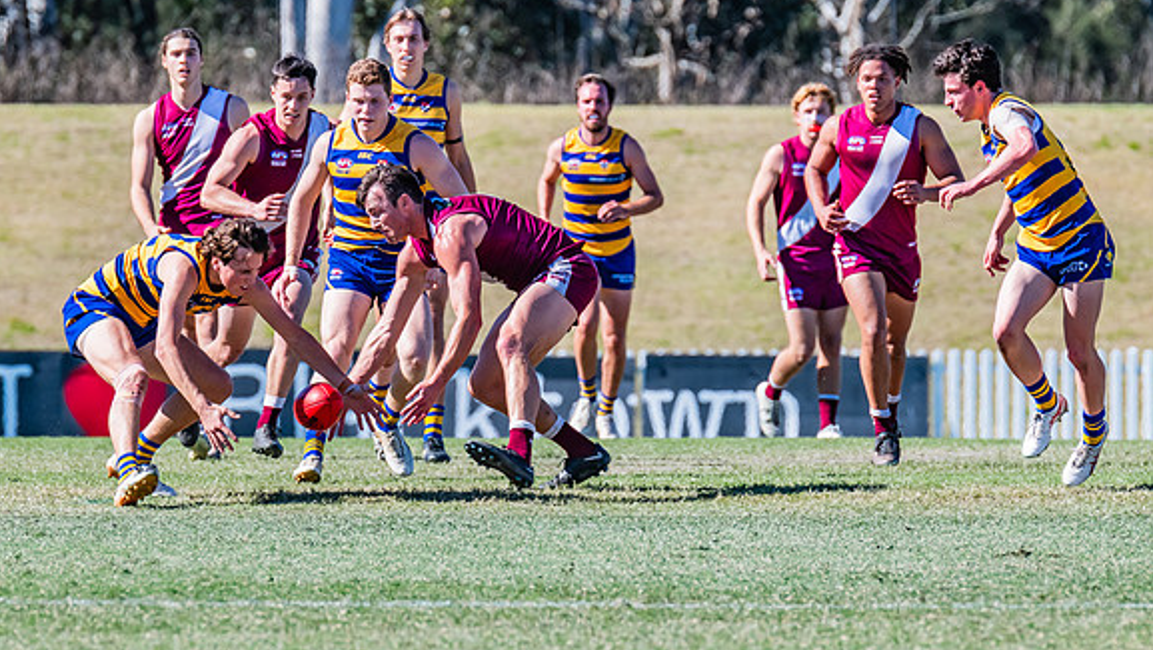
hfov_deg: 3.6
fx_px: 18166
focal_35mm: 594
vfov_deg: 2.0
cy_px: 335
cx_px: 586
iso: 800
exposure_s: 1/1600
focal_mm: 420
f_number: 8
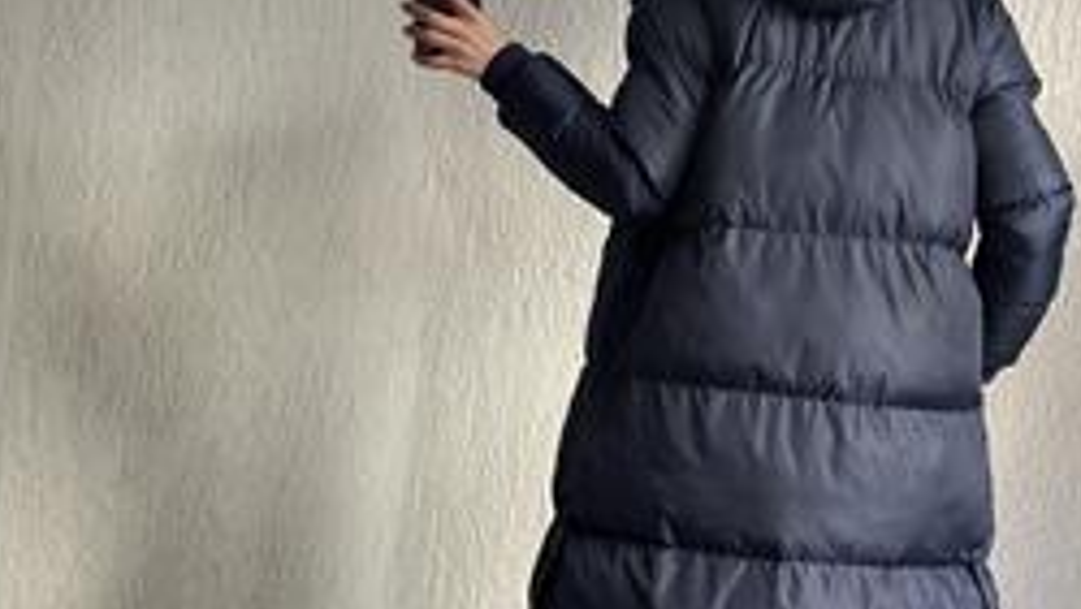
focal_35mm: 89
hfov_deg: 23.9
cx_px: 631
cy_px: 289
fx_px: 2553
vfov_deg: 13.6
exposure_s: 1/60
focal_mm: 6.86
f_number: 1.78
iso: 160
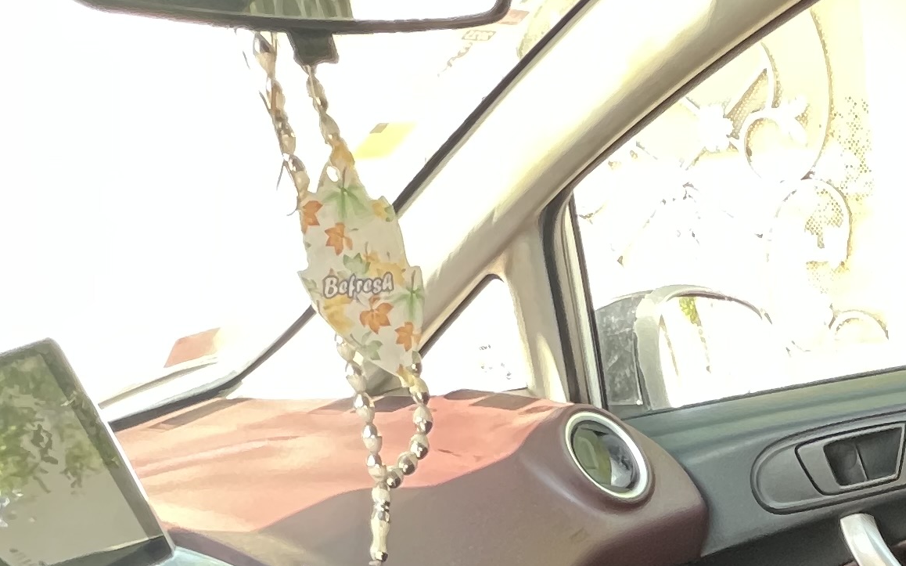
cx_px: 926
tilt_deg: -41.2
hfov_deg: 37.0
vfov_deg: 17.8
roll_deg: +5.9
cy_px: 1158
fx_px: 1185
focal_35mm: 48
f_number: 1.8
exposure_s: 1/99
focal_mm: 1.57
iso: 200
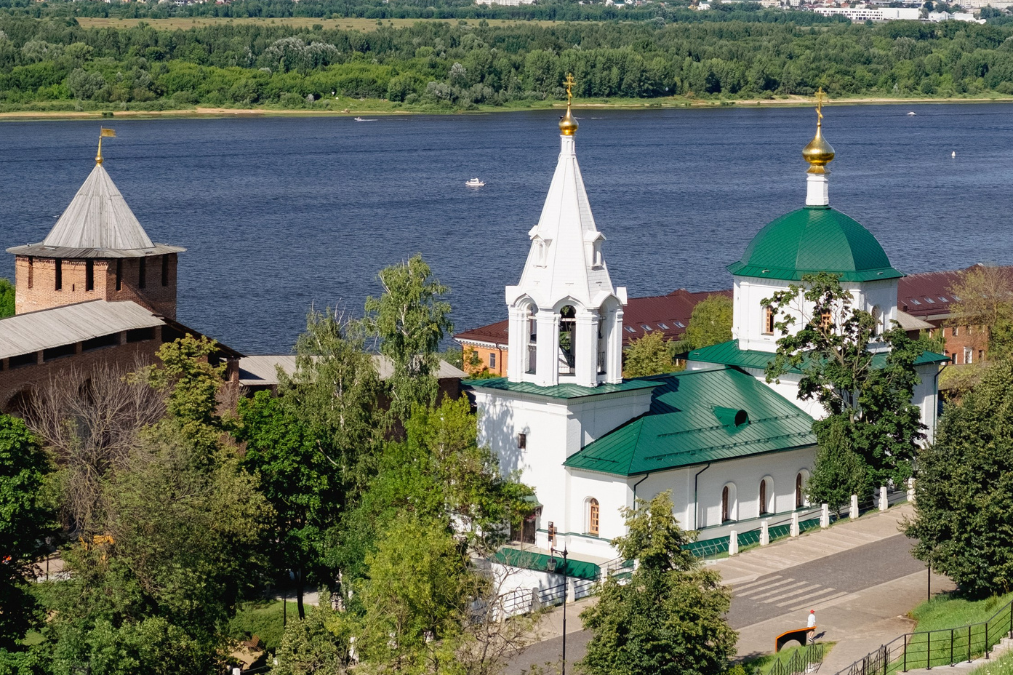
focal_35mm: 103
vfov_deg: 13.2
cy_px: 129
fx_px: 2897
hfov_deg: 19.8
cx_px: 579
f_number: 4
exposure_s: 1/1400
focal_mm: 36.8
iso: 320
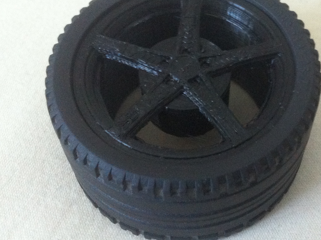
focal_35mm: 62
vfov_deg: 23.6
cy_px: 100
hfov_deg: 31.1
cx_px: 203
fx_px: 574
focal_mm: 3.85
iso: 320
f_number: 2.8
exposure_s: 1/15
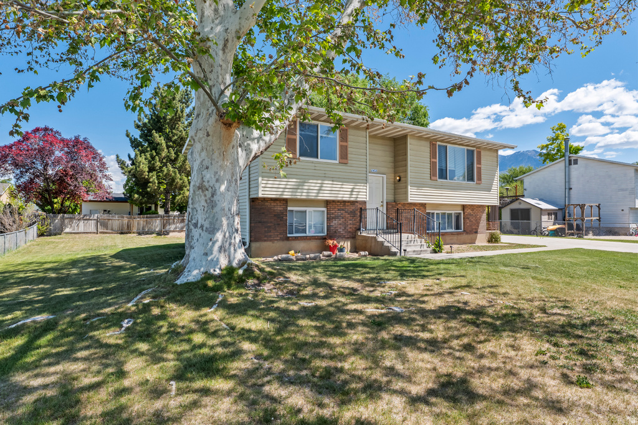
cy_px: 212
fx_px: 354
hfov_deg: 84.0
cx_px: 319
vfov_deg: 61.9
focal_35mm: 20
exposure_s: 1/160
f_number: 9
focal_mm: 20
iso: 400
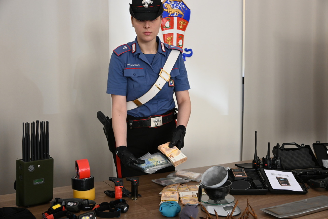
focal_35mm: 41
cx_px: 164
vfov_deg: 32.4
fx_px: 376
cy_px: 110
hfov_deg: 47.2
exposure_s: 1/125
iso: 720
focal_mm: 27.5
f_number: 3.8
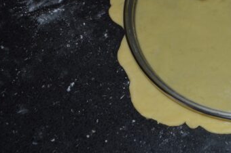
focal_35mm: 68
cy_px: 0
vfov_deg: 19.4
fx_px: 436
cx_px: 232
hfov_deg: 27.9
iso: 100
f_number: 8
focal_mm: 22
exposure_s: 1/60
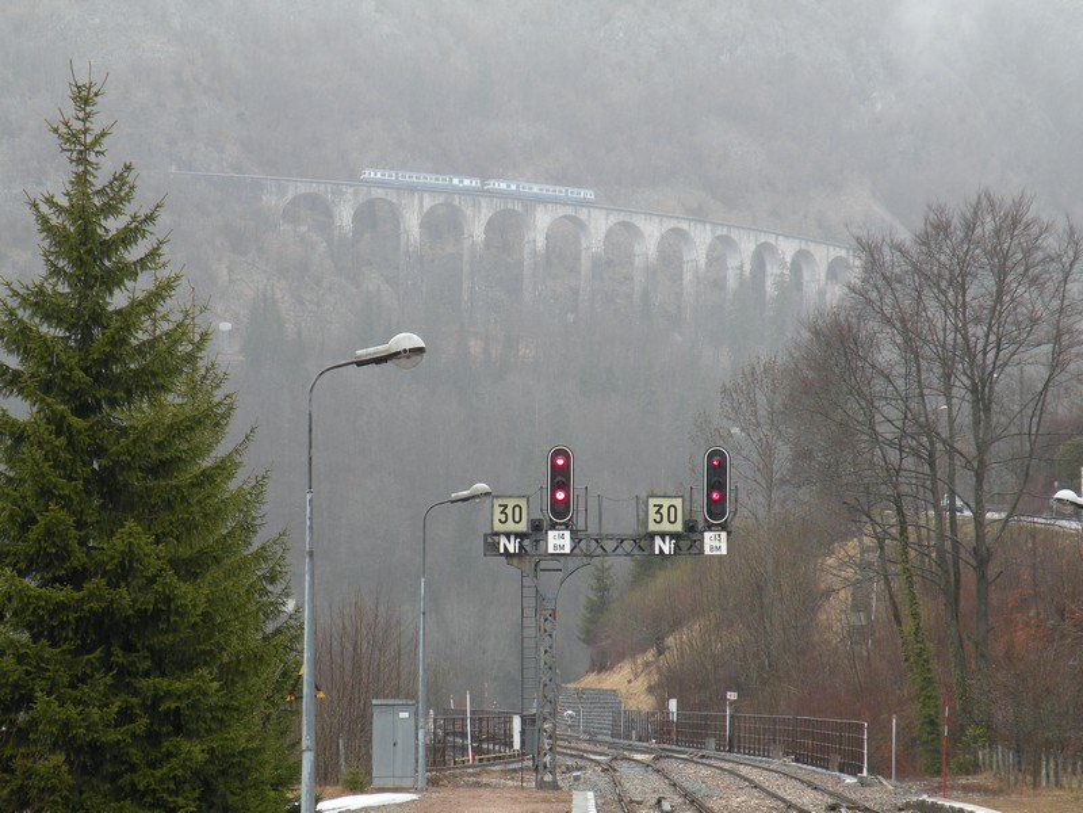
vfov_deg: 11.5
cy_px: 406
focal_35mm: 129
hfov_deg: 15.3
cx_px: 542
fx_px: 4036
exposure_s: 1/110
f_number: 4.5
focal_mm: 22.9
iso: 64
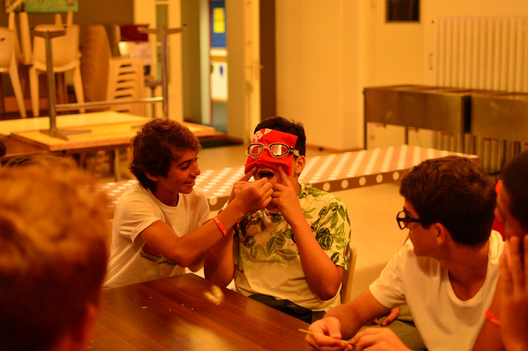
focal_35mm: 52
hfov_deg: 37.9
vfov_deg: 25.7
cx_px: 264
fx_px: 769
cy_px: 176
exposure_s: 1/160
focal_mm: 35
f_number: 1.8
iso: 1600
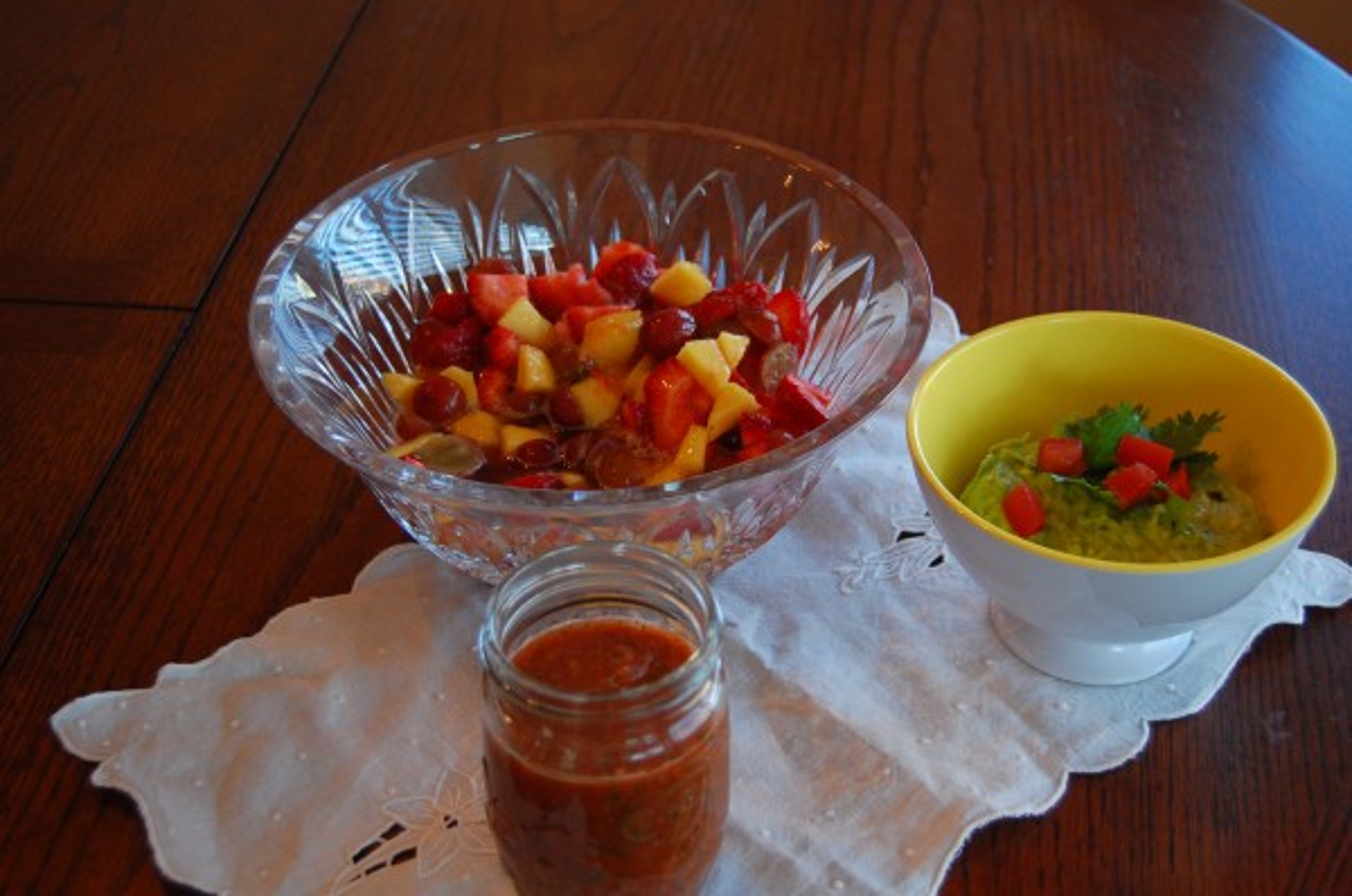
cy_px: 448
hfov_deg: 37.9
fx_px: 1968
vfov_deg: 25.7
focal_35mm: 52
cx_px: 676
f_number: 4.8
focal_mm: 35
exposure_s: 1/30
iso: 500
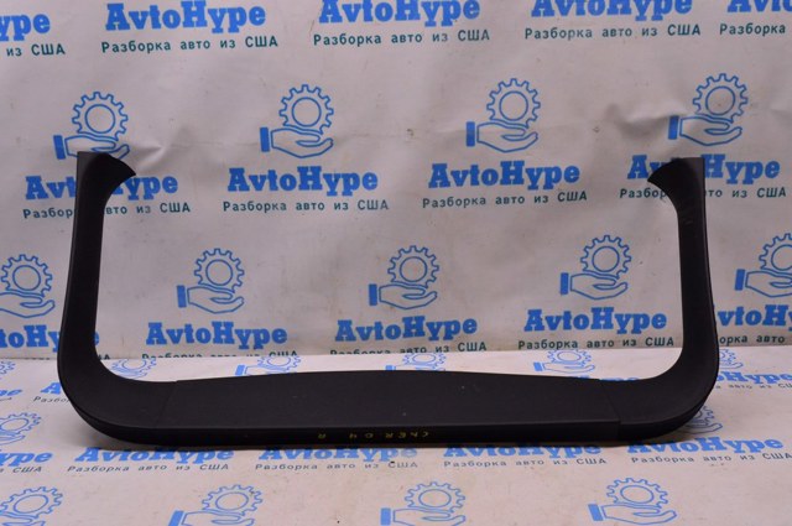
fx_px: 824
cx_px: 396
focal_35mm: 38
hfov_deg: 51.3
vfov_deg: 35.4
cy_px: 263
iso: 1600
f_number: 8
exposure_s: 1/125
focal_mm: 25
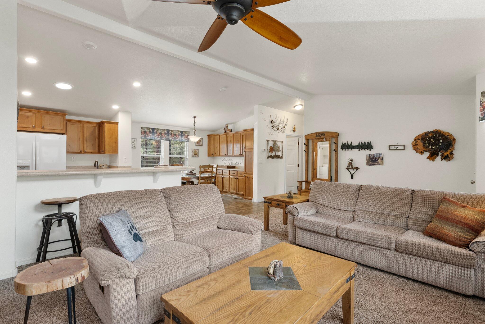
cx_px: 242
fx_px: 229
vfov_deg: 70.5
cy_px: 162
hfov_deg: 93.3
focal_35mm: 17
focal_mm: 17
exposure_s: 1/13
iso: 2500
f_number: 8
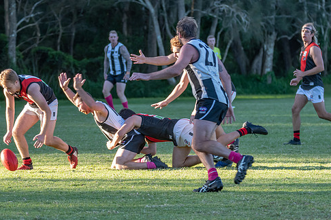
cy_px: 93
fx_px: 3163
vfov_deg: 4.0
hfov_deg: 6.0
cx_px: 163
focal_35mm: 344
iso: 800
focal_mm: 180
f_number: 5.6
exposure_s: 1/500
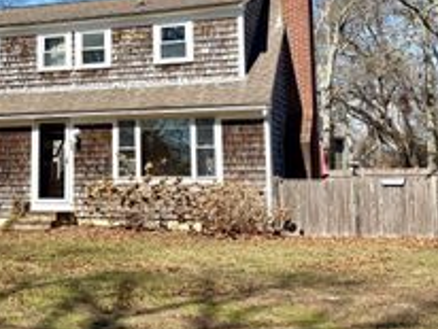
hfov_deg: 29.7
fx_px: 798
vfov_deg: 23.1
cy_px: 75
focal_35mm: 63
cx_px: 66
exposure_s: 1/2985
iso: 50
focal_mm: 5.96
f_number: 1.6
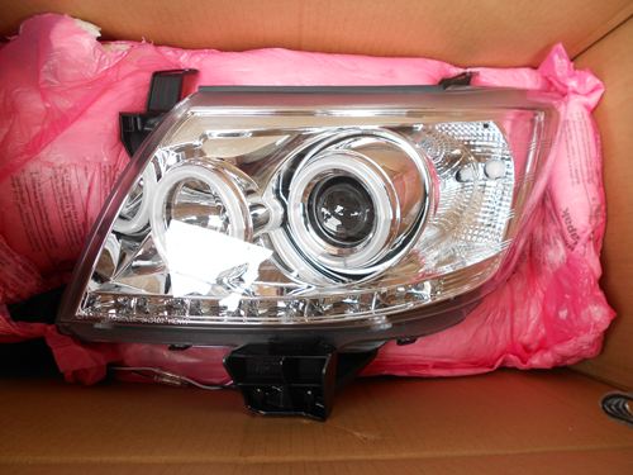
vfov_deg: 53.1
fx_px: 475
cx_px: 316
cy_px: 238
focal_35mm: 26
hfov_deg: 67.3
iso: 80
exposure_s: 1/60
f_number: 3.2
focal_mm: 4.6
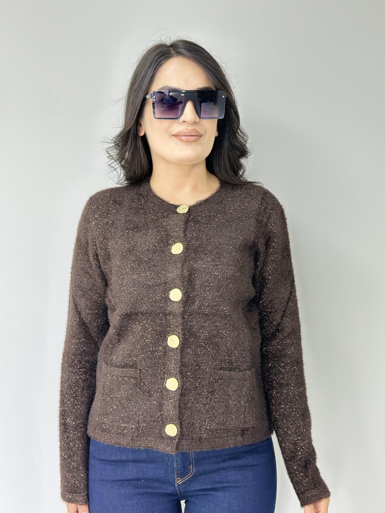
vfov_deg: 38.9
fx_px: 727
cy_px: 258
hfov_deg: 29.7
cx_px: 192
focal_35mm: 49
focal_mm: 6.86
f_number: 1.78
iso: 125
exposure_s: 1/50
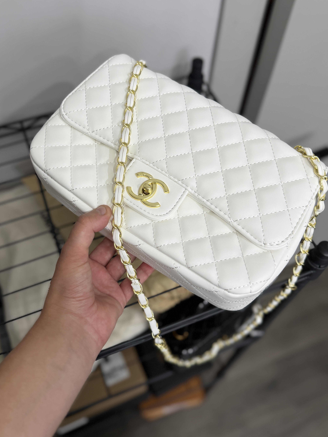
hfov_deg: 44.0
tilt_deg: -55.9
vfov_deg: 56.6
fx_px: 404
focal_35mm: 32
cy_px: 185
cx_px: 139
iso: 80
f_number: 1.78
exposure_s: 1/121
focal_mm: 6.76
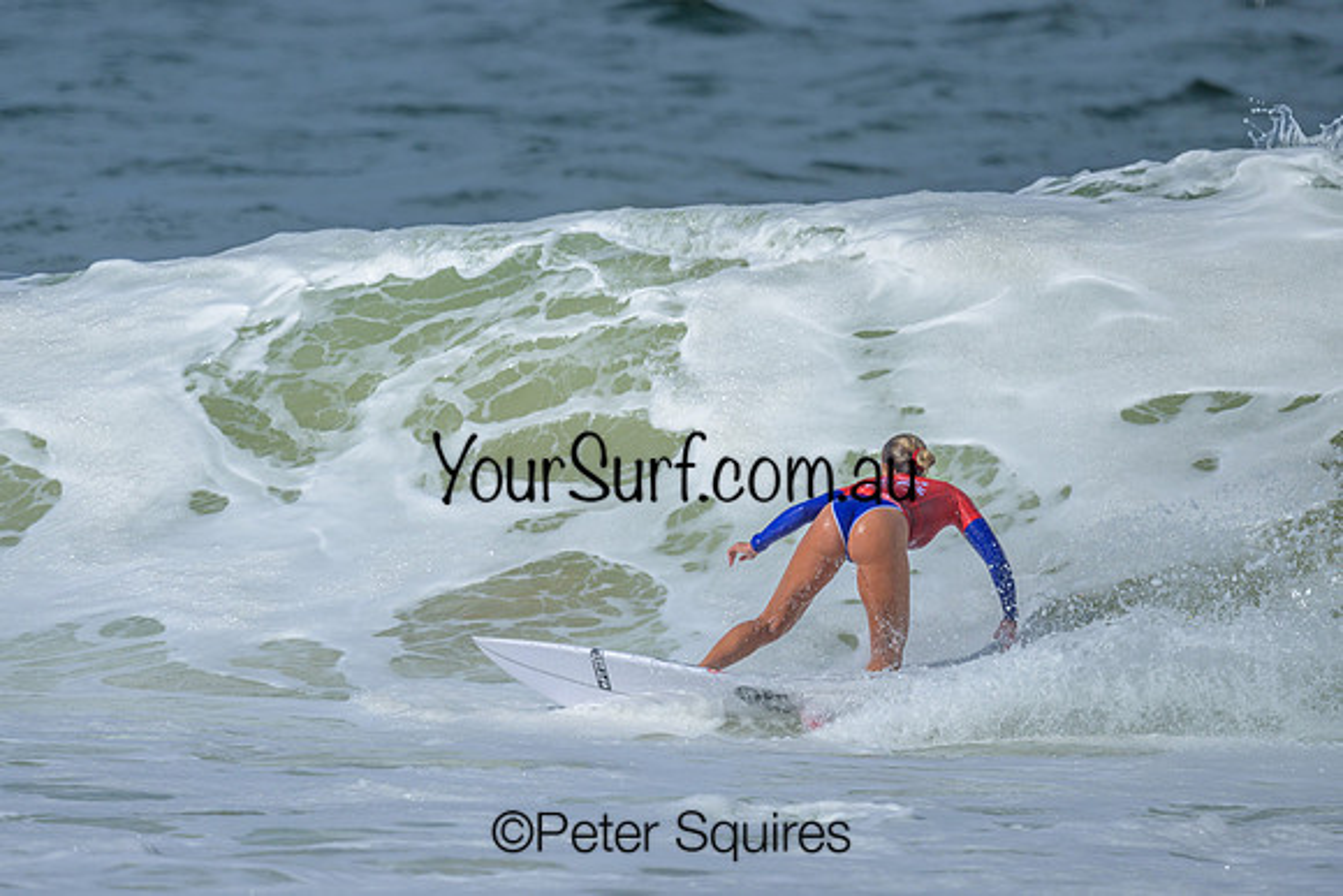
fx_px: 41045
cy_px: 416
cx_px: 609
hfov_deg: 1.9
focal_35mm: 1100
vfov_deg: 1.3
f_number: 6.3
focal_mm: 800
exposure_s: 1/2000
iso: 140
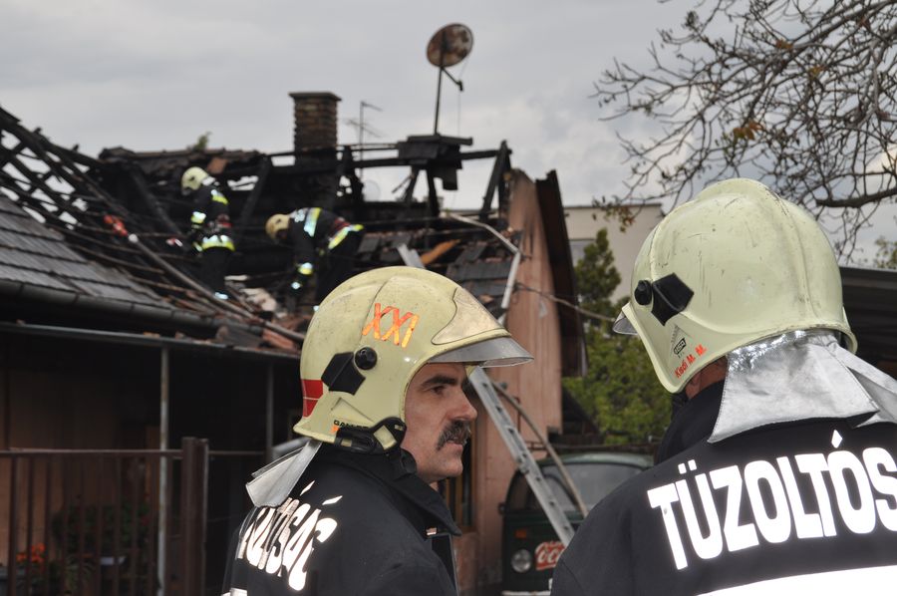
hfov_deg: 24.2
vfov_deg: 16.2
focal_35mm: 84
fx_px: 2091
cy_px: 298
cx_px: 448
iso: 200
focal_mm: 56
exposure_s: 1/200
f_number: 10
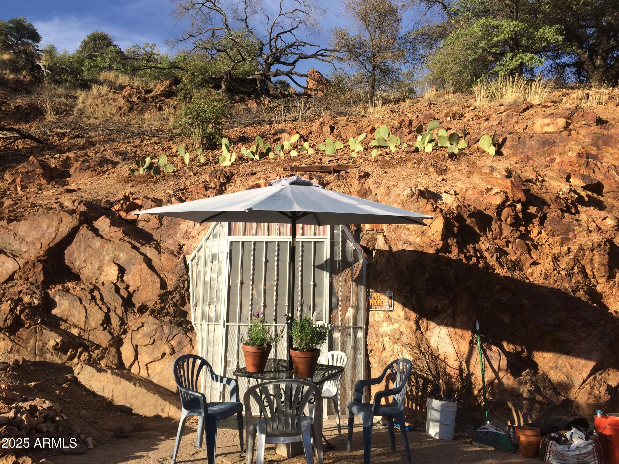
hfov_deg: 61.7
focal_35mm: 29
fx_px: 519
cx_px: 310
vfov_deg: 48.2
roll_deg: -0.1
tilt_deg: +8.1
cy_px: 232
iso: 32
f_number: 2.2
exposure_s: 1/1368
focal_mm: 4.15
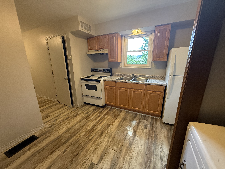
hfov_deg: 102.1
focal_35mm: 14
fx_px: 91
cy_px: 84
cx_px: 112
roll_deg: -0.4
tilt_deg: -13.6
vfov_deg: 85.7
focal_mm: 2.22
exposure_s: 1/60
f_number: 2.2
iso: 320
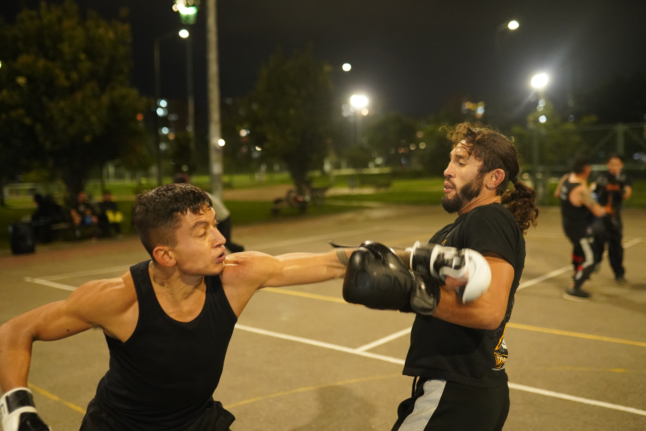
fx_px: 628
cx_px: 323
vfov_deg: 37.9
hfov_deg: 54.4
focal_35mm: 35
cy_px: 216
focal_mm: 35
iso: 8000
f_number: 1.8
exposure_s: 1/320
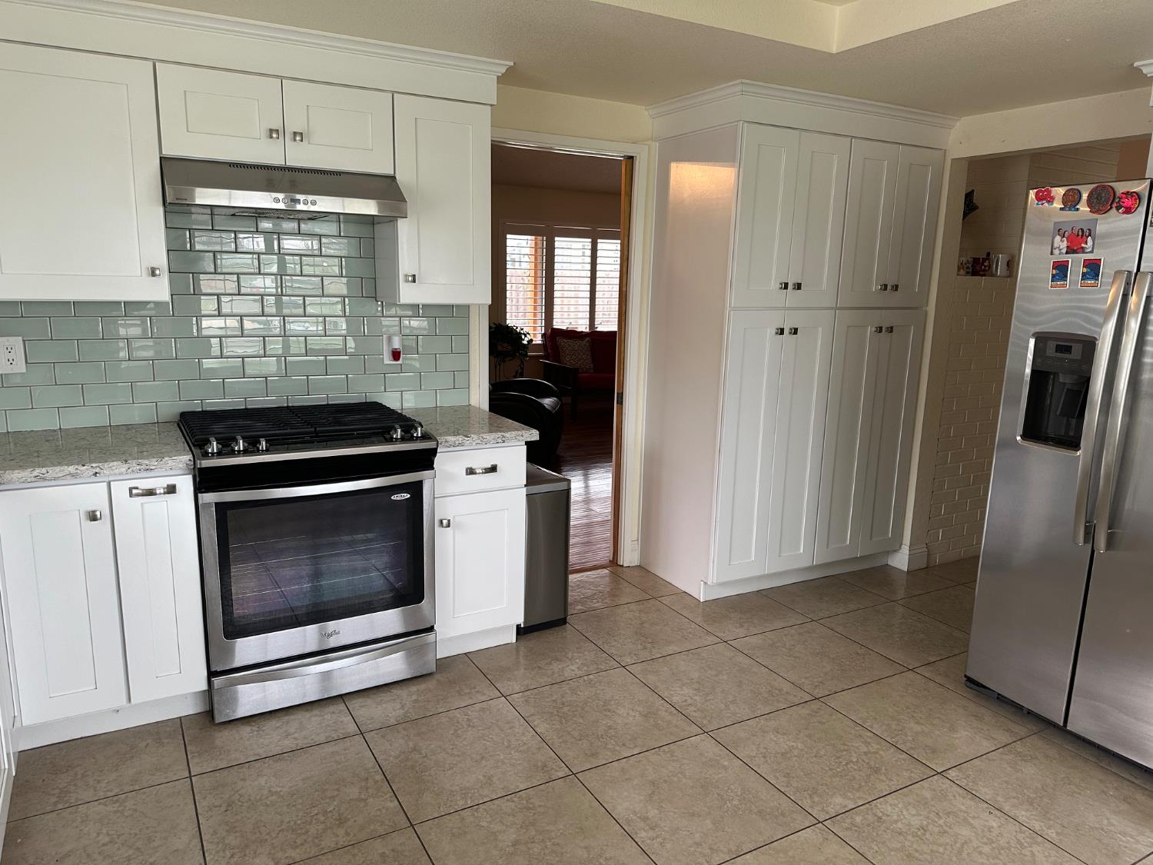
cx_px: 576
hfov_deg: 71.6
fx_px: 799
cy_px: 432
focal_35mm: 24
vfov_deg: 56.8
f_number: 1.78
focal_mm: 6.86
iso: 160
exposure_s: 1/120
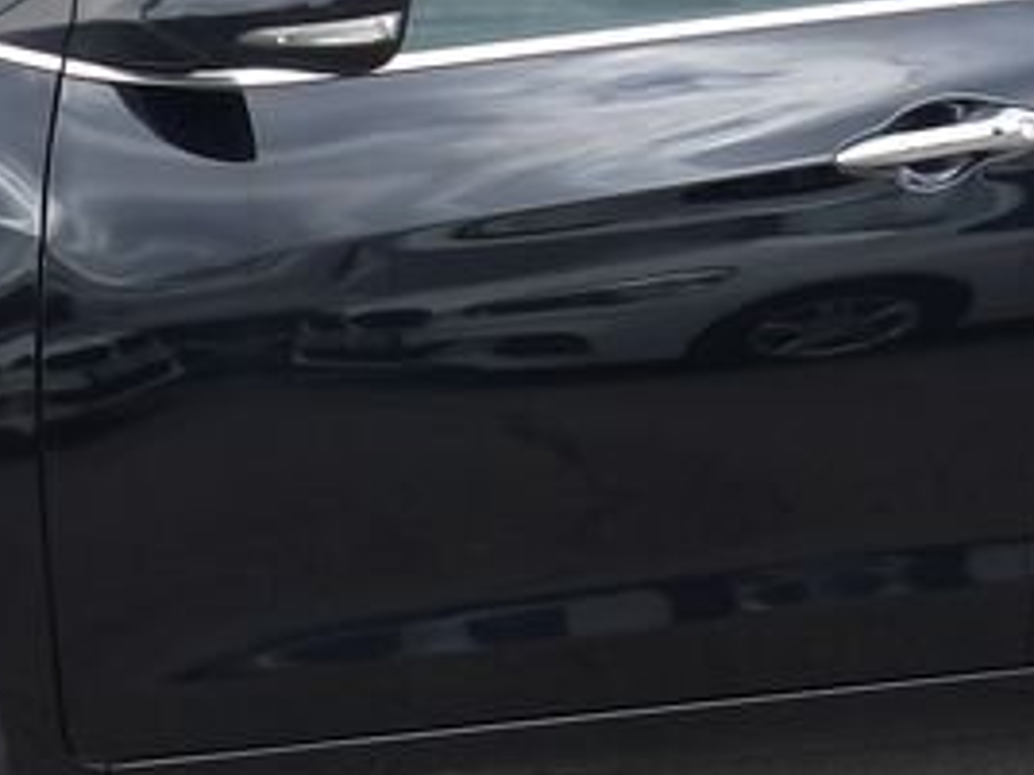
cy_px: 328
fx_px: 3077
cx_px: 370
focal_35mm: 103
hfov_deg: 19.0
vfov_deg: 14.4
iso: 100
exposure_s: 1/370
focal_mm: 4.9
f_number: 3
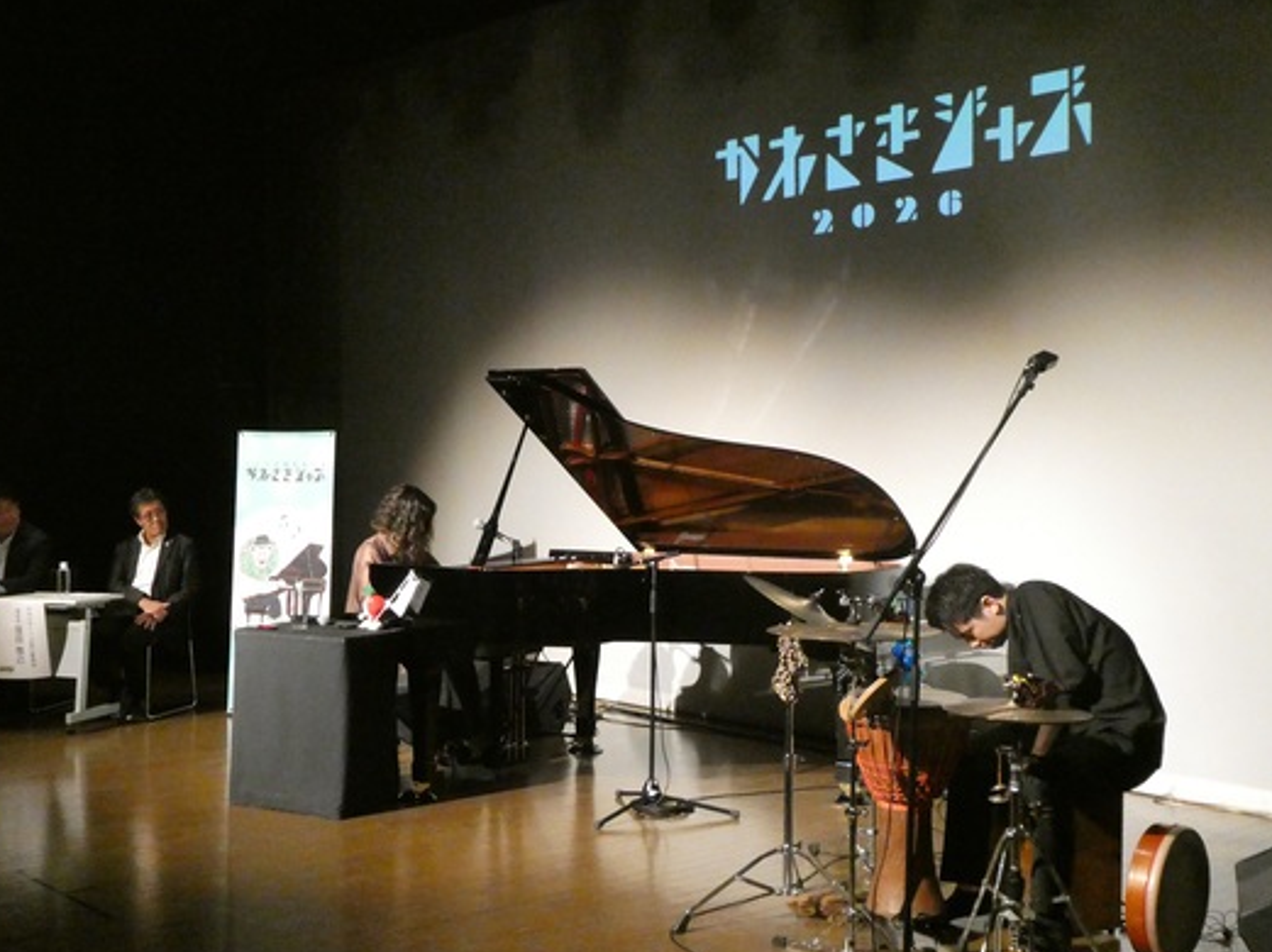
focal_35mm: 41
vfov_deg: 35.1
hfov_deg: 45.7
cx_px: 557
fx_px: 1506
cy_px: 509
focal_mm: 6.3
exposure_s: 1/40
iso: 1600
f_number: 3.7
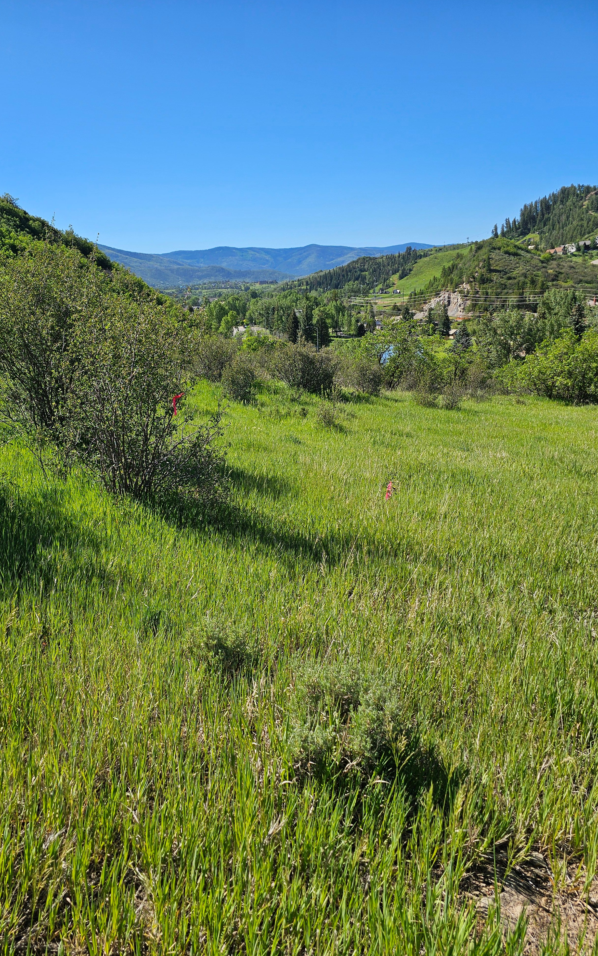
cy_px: 479
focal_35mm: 25
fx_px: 652
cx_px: 245
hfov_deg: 49.0
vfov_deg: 72.5
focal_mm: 6.3
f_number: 1.7
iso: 10
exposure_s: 1/937
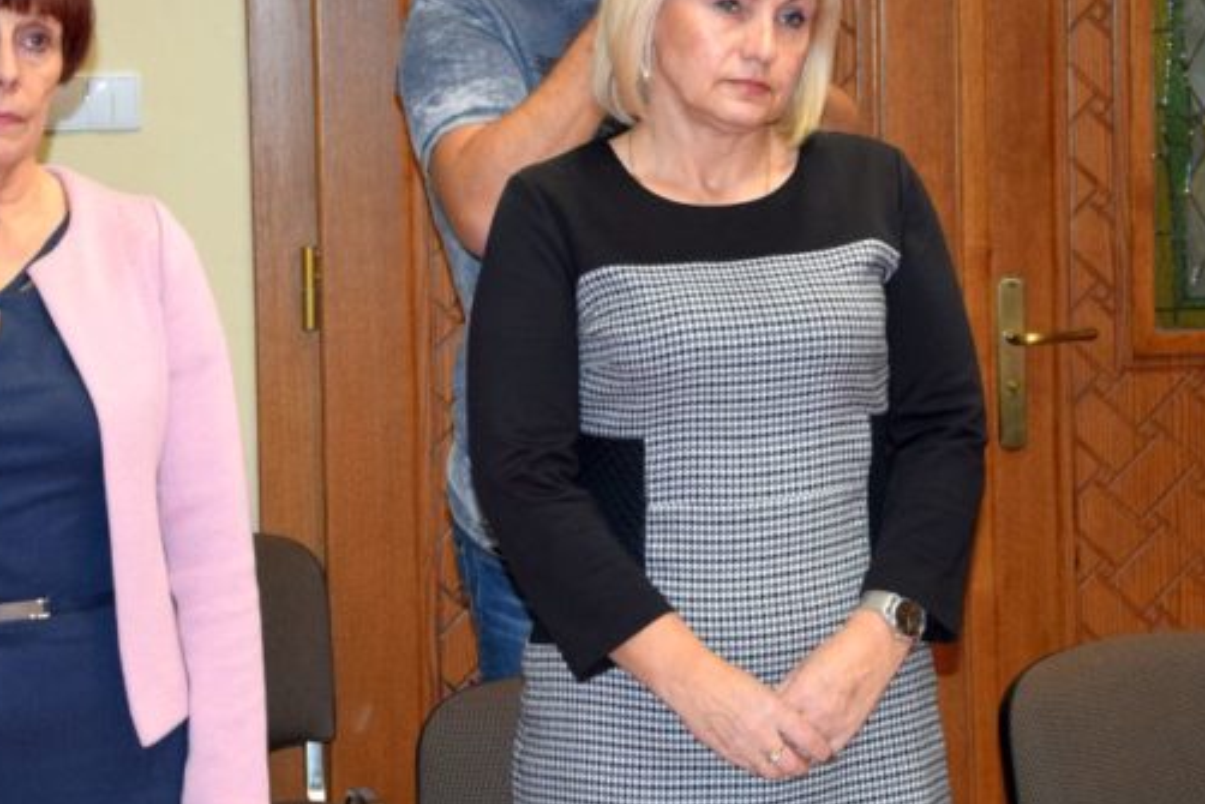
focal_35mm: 133
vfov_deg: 10.3
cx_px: 578
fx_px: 4453
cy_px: 250
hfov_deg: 15.4
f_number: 5
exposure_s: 1/80
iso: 800
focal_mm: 58
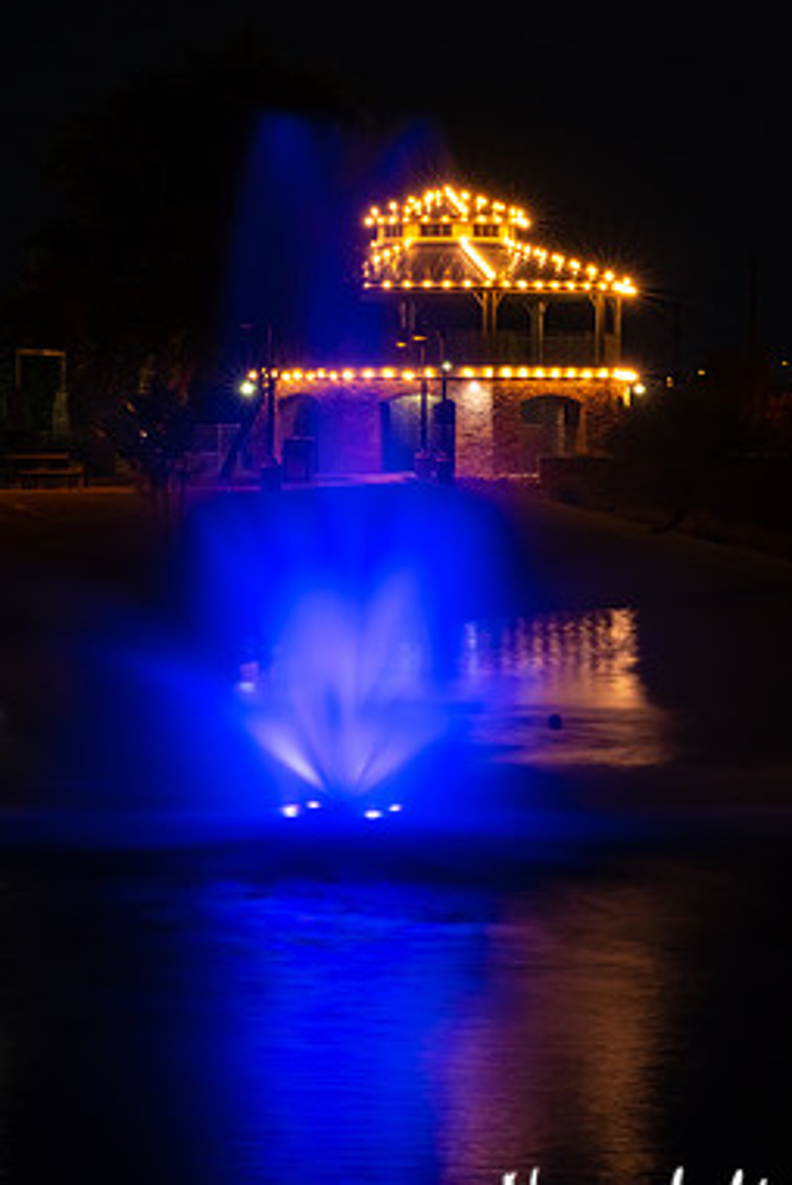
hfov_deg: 9.8
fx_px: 4611
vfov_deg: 14.6
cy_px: 486
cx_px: 239
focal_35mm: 140
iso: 100
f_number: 18
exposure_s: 10
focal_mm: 65
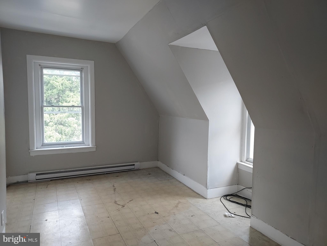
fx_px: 227
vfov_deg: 56.8
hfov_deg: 71.6
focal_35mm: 24
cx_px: 164
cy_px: 123
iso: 80
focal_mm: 4.6
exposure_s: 1/60
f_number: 1.8
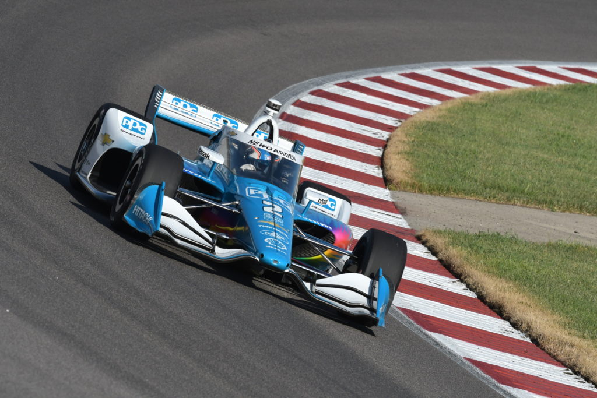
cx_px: 298
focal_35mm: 450
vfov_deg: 3.1
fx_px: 7463
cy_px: 199
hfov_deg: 4.6
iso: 1000
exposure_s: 1/2500
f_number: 11
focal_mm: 300
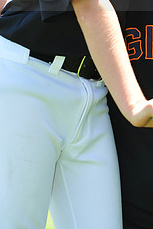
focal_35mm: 417
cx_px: 173
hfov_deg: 3.3
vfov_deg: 4.9
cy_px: -21
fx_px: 2654
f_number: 6.3
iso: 200
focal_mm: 165
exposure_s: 1/200
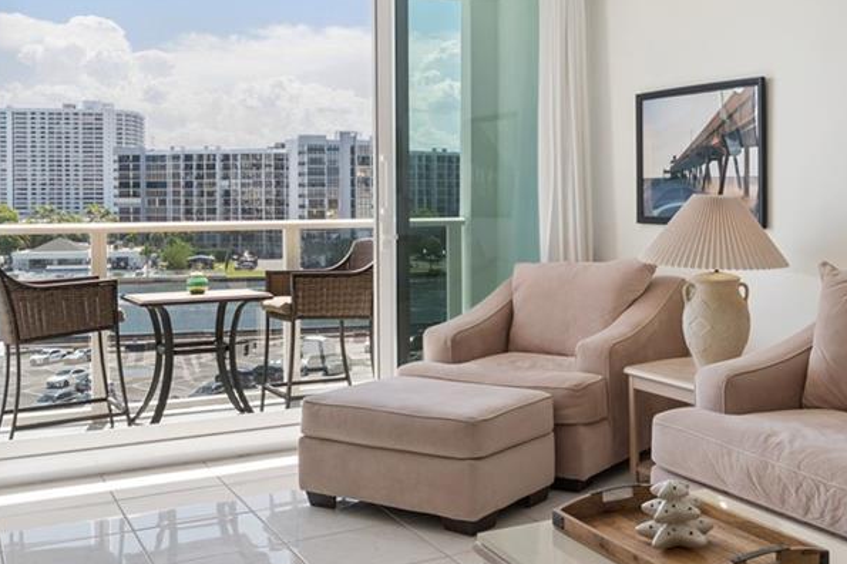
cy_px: 204
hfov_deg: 44.9
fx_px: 1011
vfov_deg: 31.0
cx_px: 554
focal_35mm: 43
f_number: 8
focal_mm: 16
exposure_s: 1/125
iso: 250
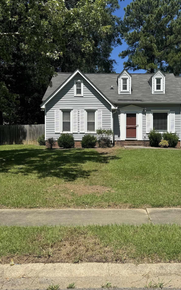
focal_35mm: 31
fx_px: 245
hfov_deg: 40.3
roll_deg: +1.0
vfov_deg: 61.2
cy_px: 139
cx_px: 114
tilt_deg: +1.1
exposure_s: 1/4049
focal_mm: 6.76
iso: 80
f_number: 1.78
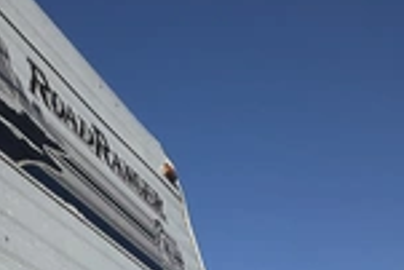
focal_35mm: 80
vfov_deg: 16.6
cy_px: 299
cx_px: -3
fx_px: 899
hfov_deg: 24.2
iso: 25
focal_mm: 3
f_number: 1.8
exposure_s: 1/5263
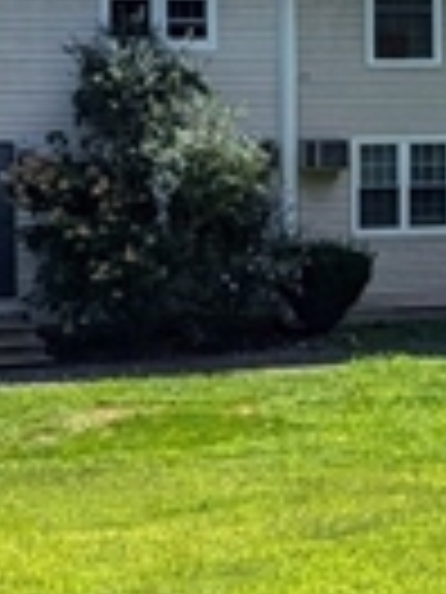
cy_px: 189
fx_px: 2697
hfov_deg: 9.4
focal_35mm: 157
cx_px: 487
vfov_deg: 12.6
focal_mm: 4.38
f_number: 1.73
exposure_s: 1/3344
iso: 35
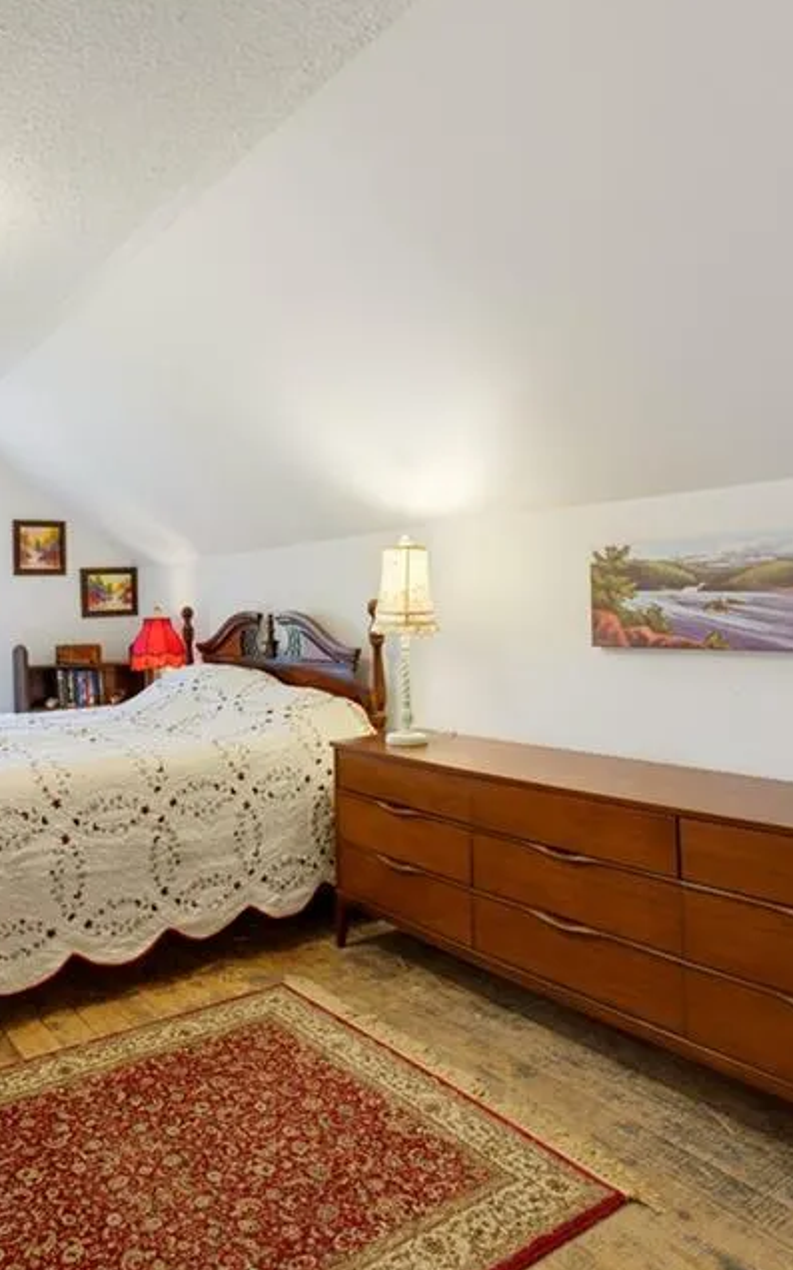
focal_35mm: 23
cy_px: 627
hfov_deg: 51.2
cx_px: 218
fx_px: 796
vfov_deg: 77.2
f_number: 8
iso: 800
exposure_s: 1/5
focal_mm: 14
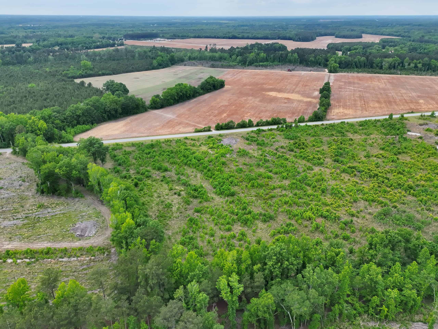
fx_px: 304
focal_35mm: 24
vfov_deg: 56.8
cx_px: 219
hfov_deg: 71.6
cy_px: 164
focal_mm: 6.72
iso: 230
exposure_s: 1/2000
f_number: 1.7
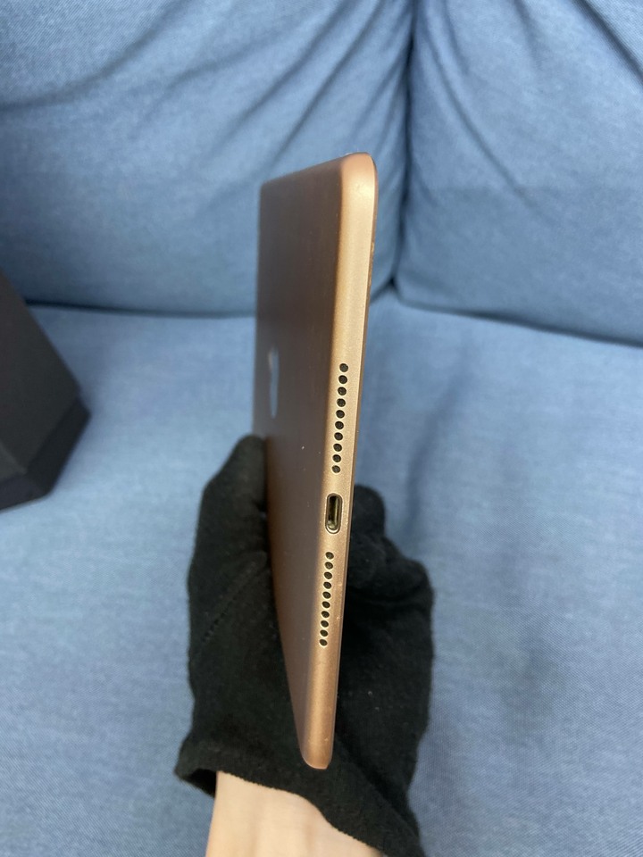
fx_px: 644
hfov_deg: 53.1
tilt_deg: -60.2
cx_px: 322
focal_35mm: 26
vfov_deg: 67.3
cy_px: 428
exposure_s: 1/60
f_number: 1.8
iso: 250
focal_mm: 4.25
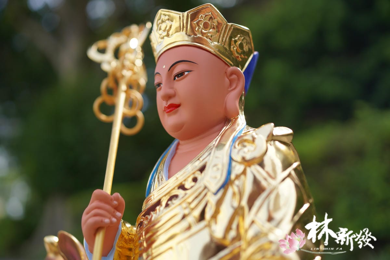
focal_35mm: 35
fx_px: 379
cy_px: 130
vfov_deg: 37.9
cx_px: 195
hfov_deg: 54.4
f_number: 2.8
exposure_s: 1/800
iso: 100
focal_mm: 35
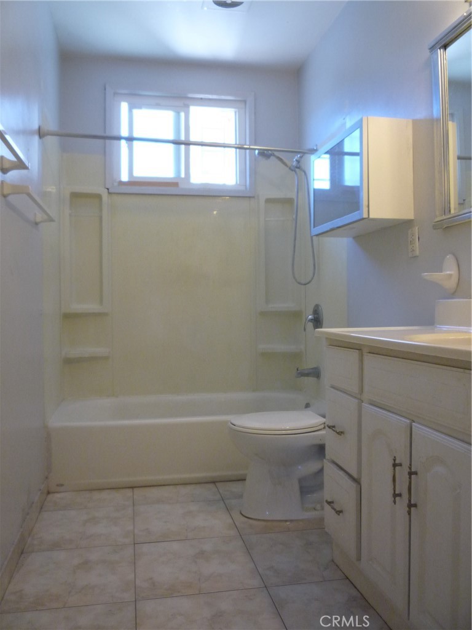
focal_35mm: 30
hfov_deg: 46.8
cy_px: 315
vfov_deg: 60.0
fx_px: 545
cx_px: 236
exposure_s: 1/30
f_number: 3.3
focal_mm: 5.2
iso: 250
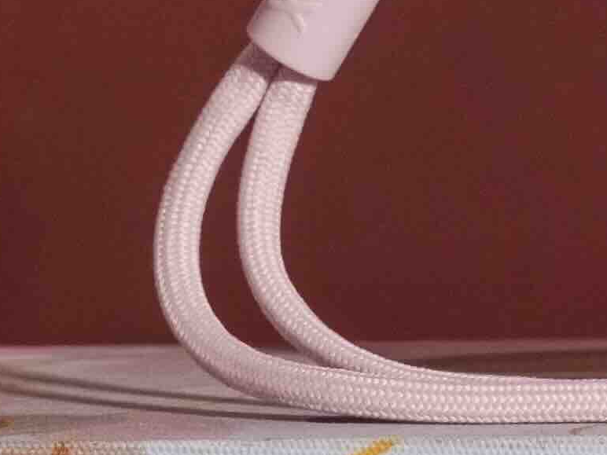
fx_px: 11310
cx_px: 895
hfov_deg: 3.1
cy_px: -68
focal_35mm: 645
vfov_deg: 2.3
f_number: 8
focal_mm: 55
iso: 400
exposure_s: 1/125
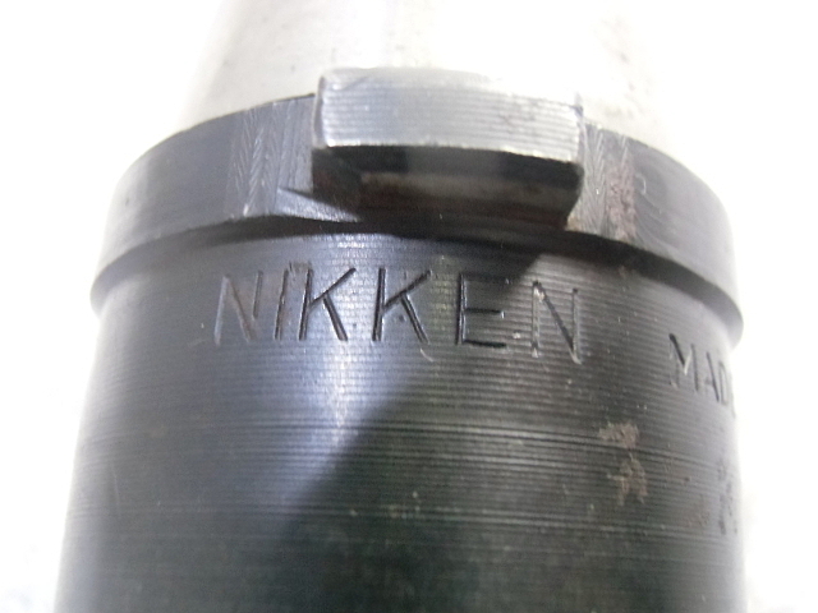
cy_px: 306
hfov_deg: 55.4
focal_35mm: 33
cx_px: 409
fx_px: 780
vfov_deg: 42.9
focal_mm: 5.93
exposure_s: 1/30
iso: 800
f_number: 3.7
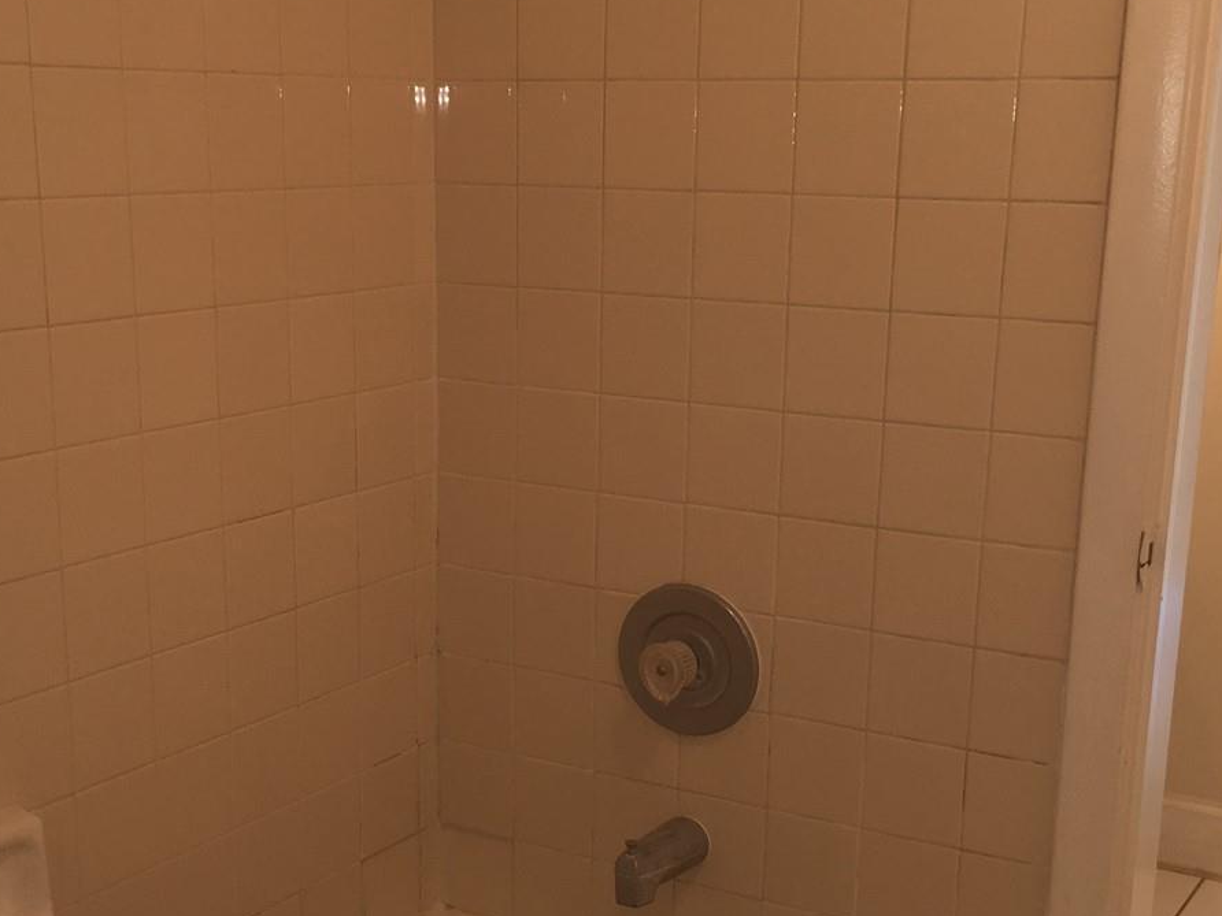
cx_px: 549
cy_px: 648
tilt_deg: -14.6
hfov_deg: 36.8
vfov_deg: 27.8
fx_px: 1836
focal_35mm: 52
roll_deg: -0.5
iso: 25
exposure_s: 1/30
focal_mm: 4.15
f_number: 2.2
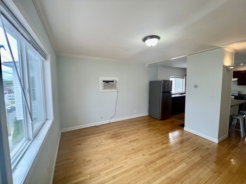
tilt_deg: -3.1
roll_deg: +1.1
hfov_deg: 106.2
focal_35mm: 13
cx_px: 123
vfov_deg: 89.9
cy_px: 92
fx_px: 92
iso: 100
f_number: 1.8
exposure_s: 1/120
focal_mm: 1.57
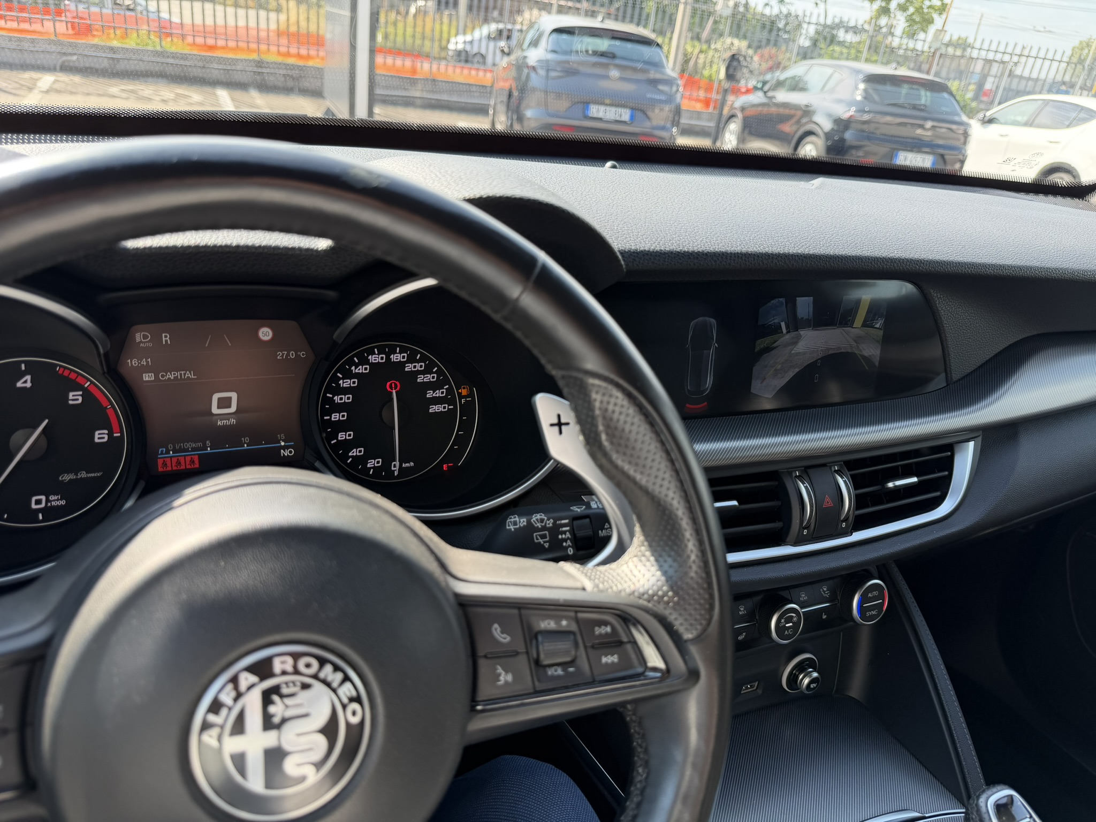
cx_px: 548
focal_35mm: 24
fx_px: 760
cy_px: 411
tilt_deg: -26.4
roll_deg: -7.7
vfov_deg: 56.8
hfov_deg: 71.6
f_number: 1.78
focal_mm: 6.76
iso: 80
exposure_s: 1/438
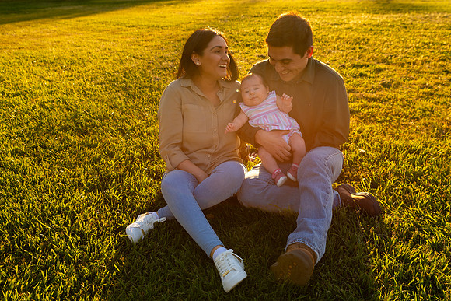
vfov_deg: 36.9
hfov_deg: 53.1
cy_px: 150
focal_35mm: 36
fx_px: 451
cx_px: 226
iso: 64
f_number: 5.6
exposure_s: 1/320
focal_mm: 36
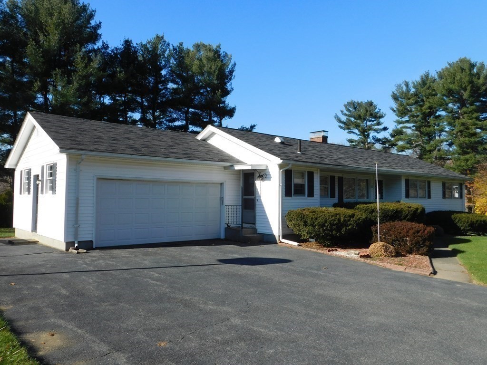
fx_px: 394
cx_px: 244
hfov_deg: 63.4
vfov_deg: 49.7
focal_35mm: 28
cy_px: 182
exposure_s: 1/1250
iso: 125
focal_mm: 4.9
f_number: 3.2
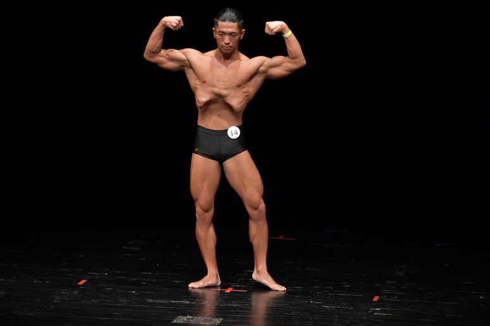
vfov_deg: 4.8
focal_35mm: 285
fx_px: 3877
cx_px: 245
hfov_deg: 7.2
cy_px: 163
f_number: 5.6
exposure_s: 1/400
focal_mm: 190
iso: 3200
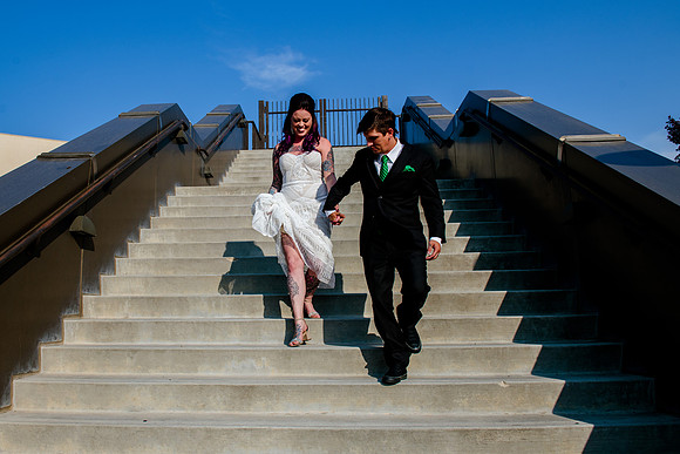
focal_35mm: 29
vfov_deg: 45.3
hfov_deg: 63.6
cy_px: 217
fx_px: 543
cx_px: 275
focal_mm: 24
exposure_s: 1/640
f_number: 6.3
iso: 160
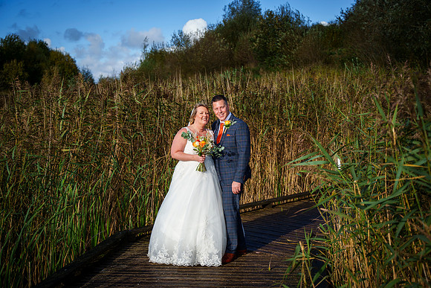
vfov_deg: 28.7
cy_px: 144
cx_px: 216
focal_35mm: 47
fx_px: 563
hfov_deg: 41.9
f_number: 3.2
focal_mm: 47
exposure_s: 1/6400
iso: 400
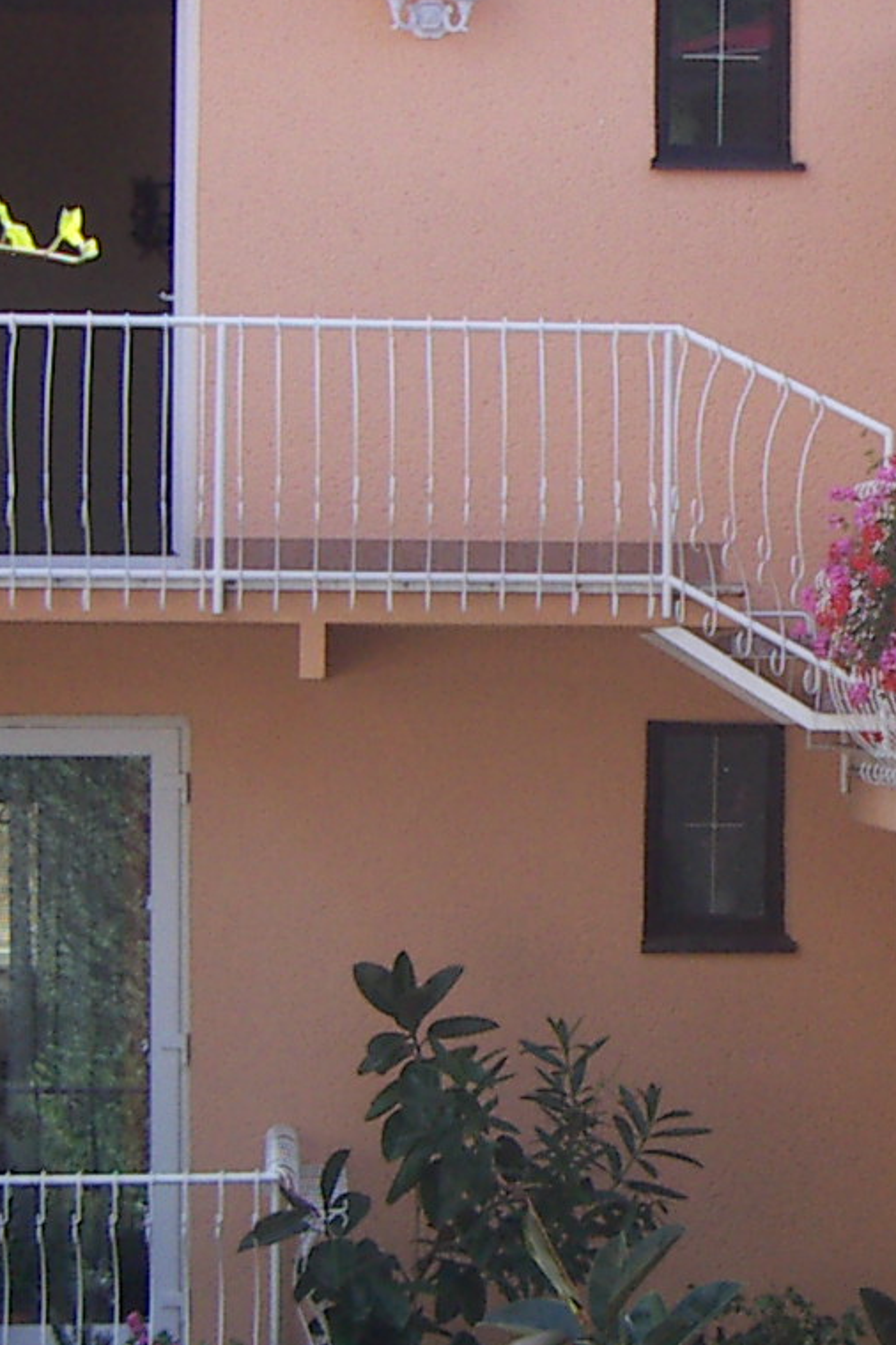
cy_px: 790
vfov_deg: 20.2
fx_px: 3770
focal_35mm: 101
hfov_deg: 13.4
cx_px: 903
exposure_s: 1/500
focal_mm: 4.7
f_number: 2.8
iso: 50
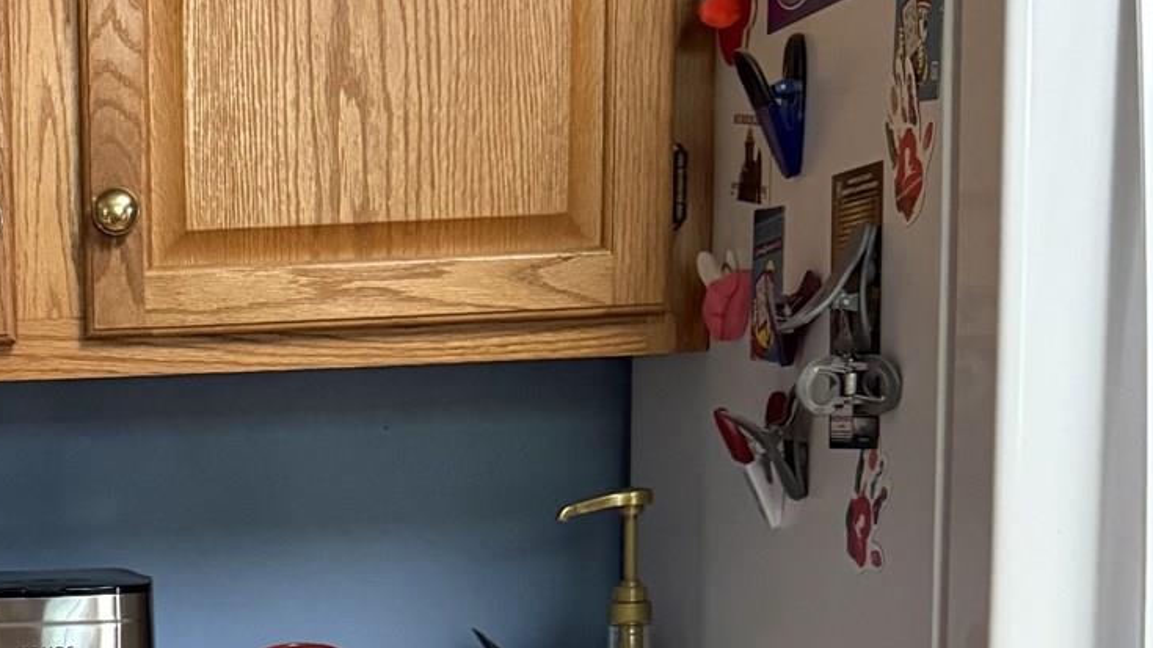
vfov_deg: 14.1
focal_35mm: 82
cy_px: 876
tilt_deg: -9.2
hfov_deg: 24.7
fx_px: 2506
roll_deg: +1.9
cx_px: 3
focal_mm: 6.76
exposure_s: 1/60
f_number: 1.78
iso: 640
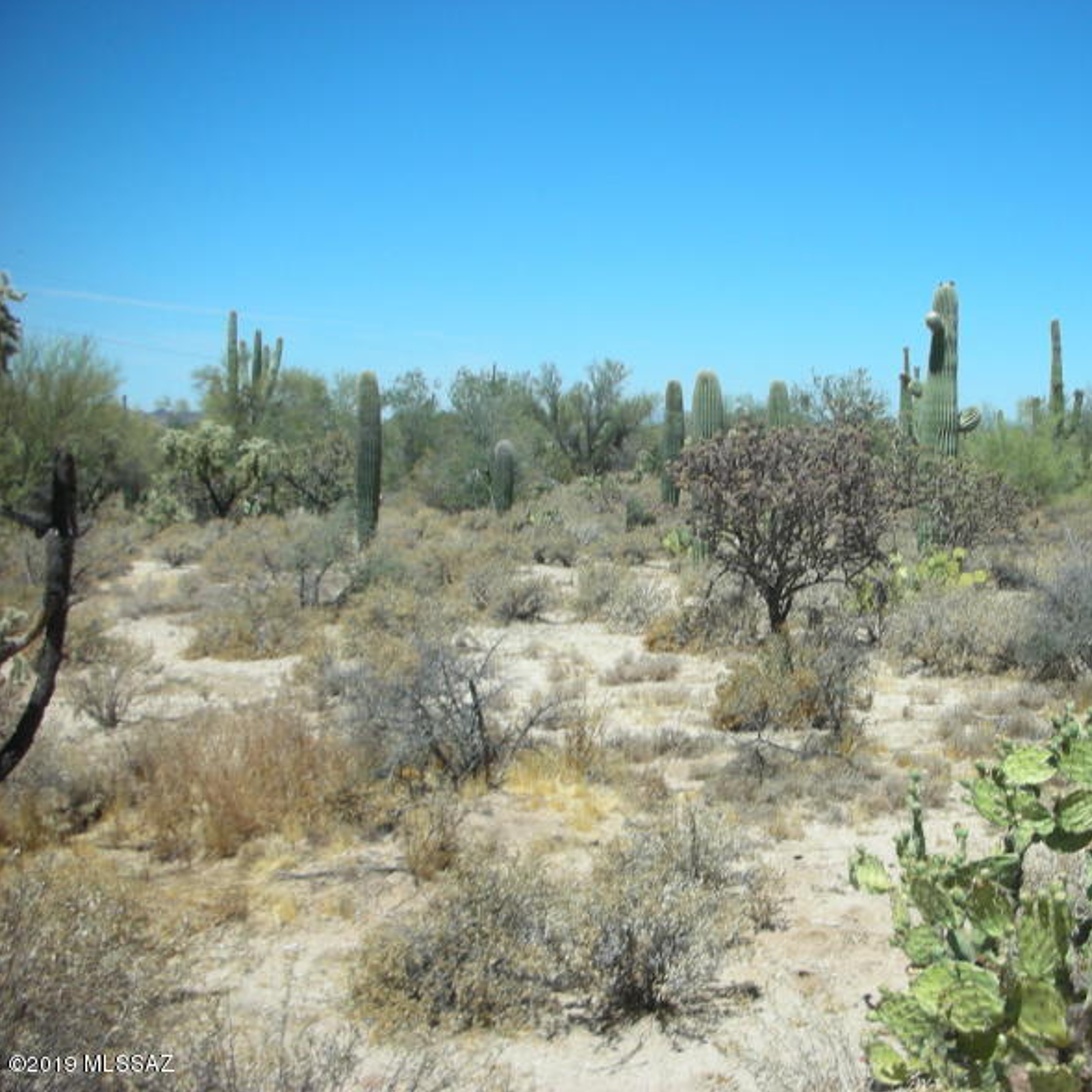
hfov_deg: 39.5
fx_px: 1499
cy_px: 551
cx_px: 740
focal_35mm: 42
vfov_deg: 40.0
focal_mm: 5.8
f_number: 8.5
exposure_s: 1/105
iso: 50
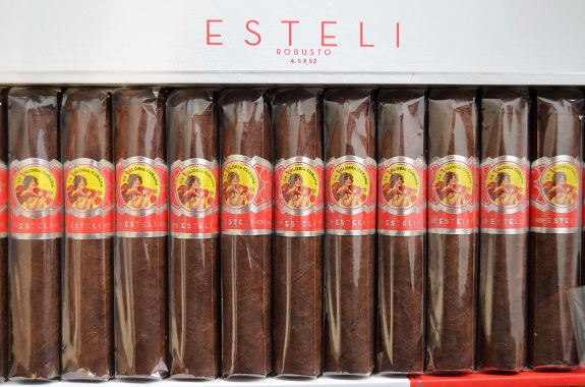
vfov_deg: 26.3
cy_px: 194
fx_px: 826
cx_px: 292
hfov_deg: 39.0
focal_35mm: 51
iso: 3200
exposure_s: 1/30
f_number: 4.5
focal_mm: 34
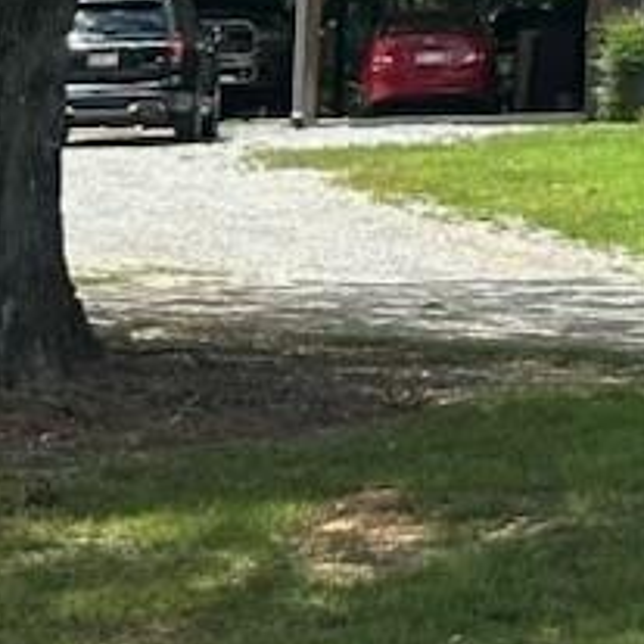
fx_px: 5515
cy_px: -840
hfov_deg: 6.3
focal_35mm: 262
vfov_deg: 6.4
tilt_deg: +10.6
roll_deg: +0.1
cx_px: 1668
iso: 64
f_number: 1.78
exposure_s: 1/3731
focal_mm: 6.86
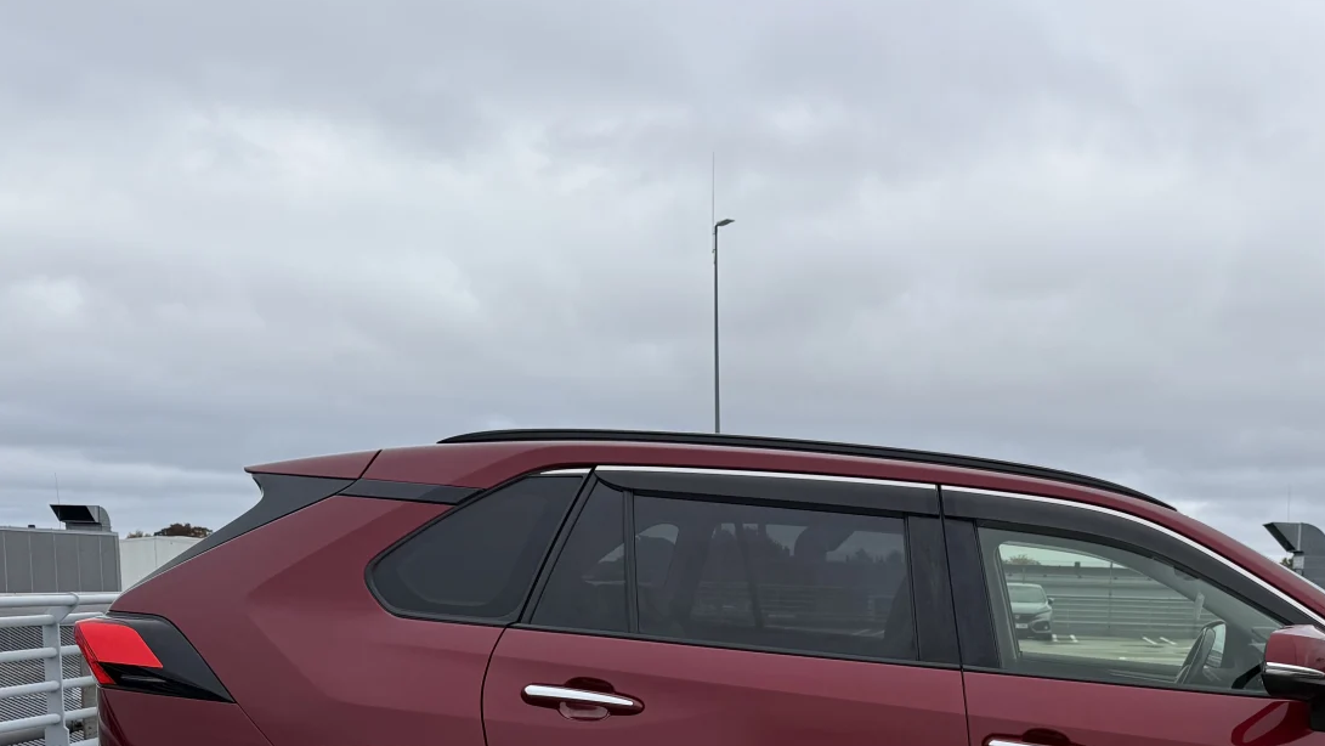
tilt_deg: -7.6
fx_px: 1616
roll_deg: -1.3
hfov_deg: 41.5
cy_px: 803
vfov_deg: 24.4
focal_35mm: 46
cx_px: 1163
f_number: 1.78
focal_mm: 6.76
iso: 80
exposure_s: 1/1005
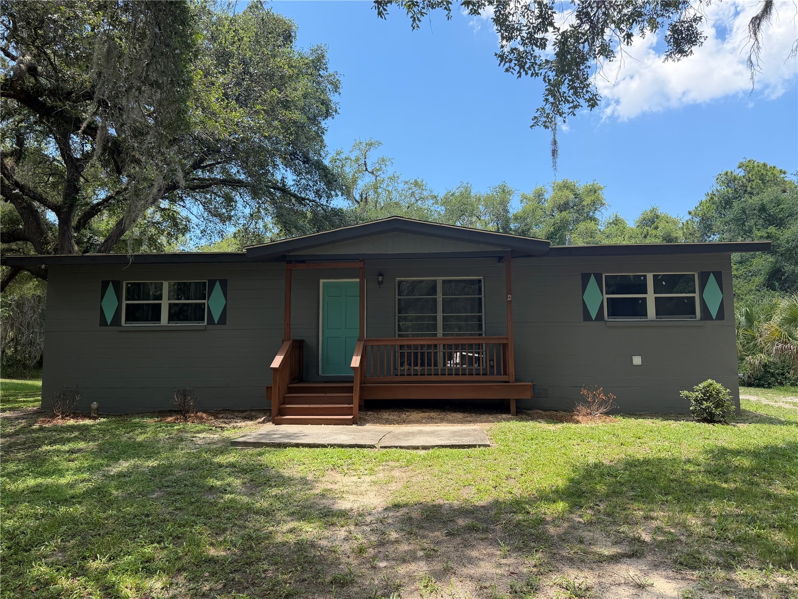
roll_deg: +0.1
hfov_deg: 71.6
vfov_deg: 56.8
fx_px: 553
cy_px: 300
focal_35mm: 24
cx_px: 399
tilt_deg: +5.6
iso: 100
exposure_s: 1/1812
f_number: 1.78
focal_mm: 6.76
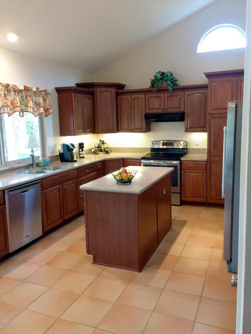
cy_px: 167
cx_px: 126
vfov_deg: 61.7
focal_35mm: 29
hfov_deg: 48.2
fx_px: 280
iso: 80
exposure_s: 1/15
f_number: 2.2
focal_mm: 4.15
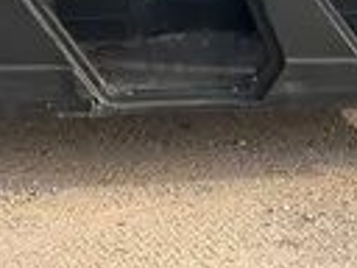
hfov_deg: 17.5
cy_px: -177
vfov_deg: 12.3
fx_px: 1155
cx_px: 109
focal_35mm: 112
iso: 50
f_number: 1.6
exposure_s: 1/1046
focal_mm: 5.1
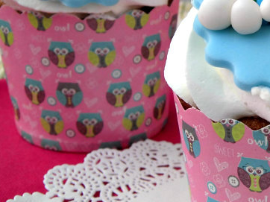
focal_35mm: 104
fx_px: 811
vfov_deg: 14.2
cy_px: 75
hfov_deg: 18.4
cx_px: 275
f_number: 3.4
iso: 100
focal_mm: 8.3
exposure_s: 1/400
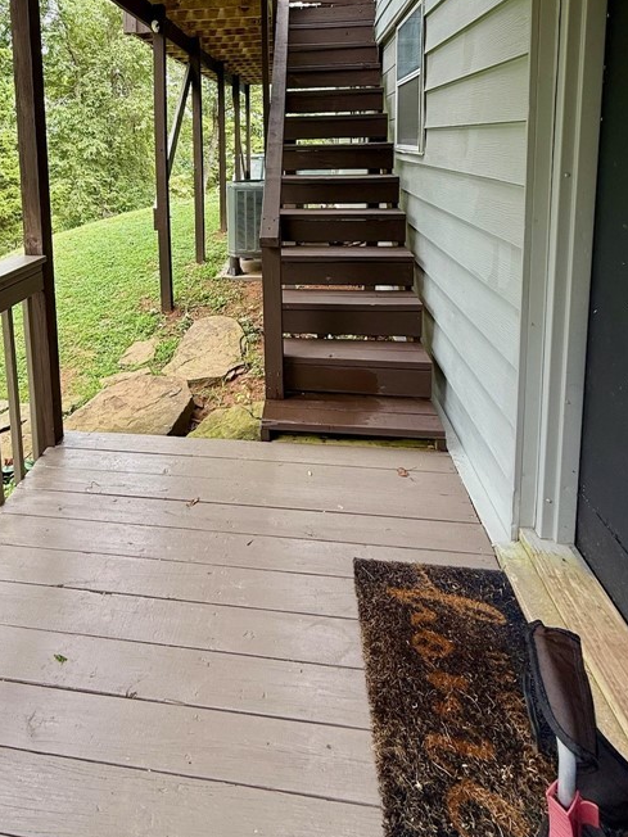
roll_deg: +0.3
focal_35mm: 22
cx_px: 222
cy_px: 209
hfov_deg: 60.0
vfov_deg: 71.2
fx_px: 532
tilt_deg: -7.0
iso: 40
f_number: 2.2
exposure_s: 1/107
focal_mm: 2.22
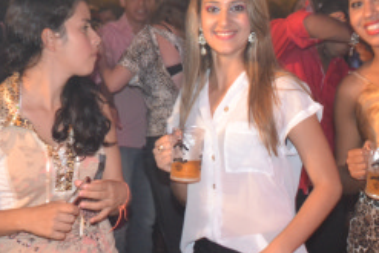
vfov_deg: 14.6
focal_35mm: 94
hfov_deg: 21.7
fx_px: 990
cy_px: 108
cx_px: 180
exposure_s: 1/60
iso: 3200
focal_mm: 31
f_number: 4
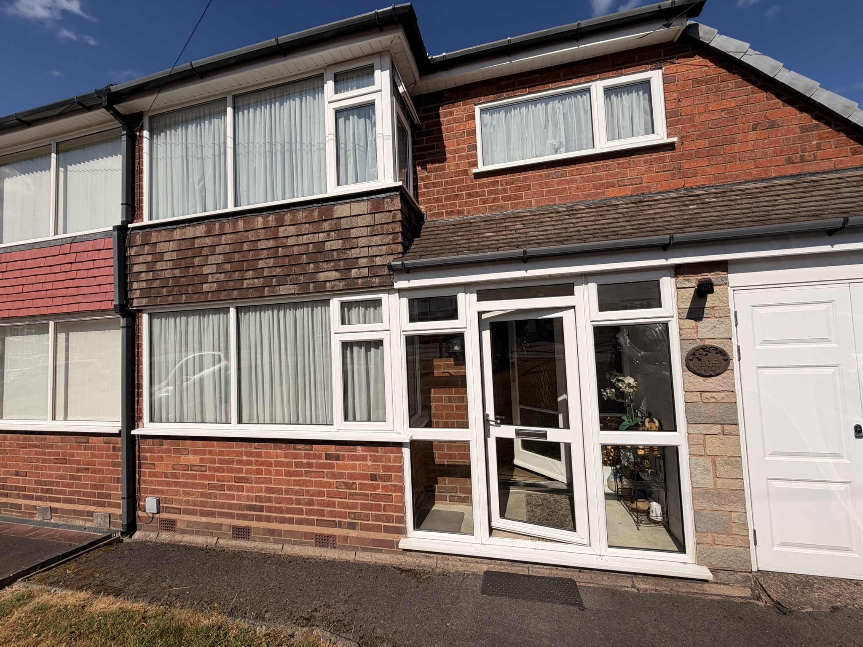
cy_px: 324
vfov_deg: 85.7
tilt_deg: +6.8
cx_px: 432
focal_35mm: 14
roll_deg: +3.3
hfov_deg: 102.1
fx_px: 349
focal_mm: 2.22
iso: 20
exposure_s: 1/1961
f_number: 2.2
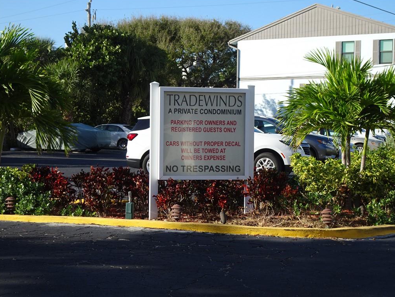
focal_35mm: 67
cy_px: 147
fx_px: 765
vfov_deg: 21.9
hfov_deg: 29.0
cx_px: 198
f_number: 4.5
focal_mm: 11.32
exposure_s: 1/400
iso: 80
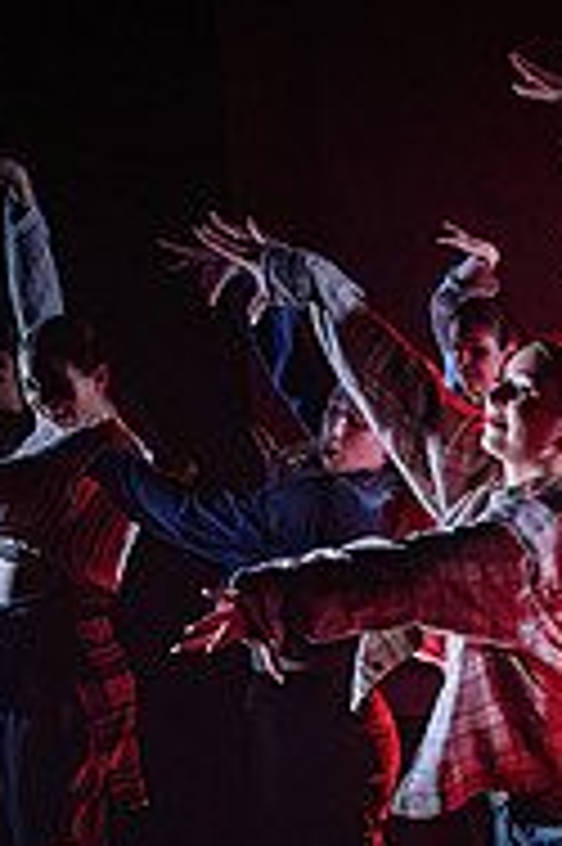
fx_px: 1900
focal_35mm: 81
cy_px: 836
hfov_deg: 15.2
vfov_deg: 24.0
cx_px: 904
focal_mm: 24
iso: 6400
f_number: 2.8
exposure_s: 1/300
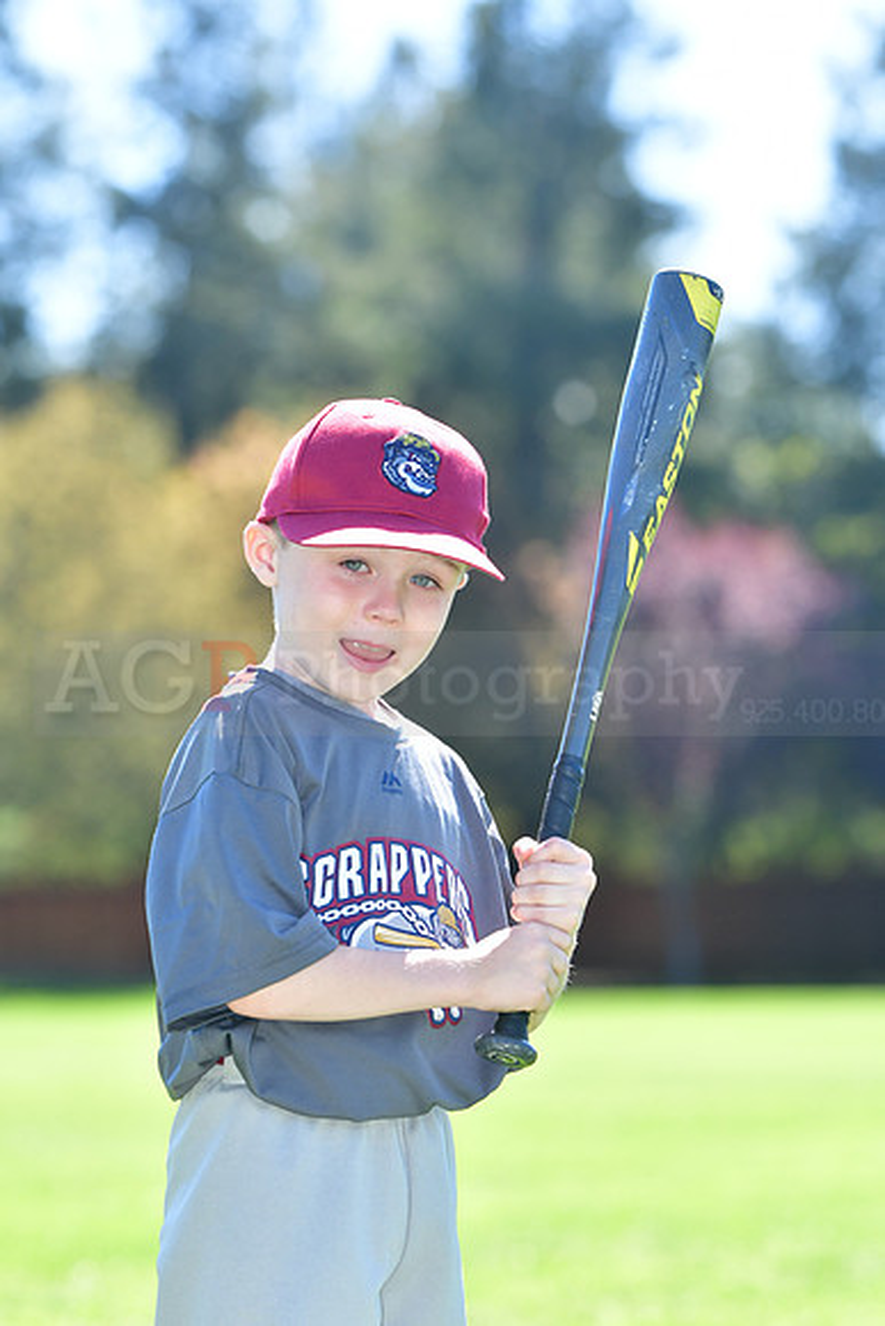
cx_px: 442
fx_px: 6633
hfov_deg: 7.6
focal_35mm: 180
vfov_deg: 11.4
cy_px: 663
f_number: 4.5
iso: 400
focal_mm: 120
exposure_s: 1/1000
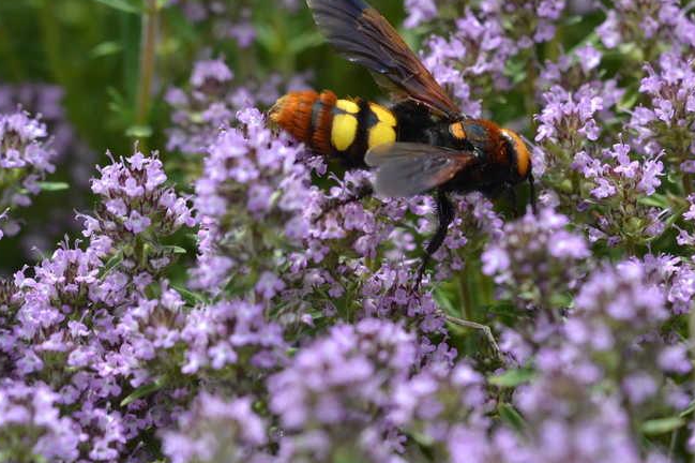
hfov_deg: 5.0
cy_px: 146
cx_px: 466
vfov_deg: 3.3
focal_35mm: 411
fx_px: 7925
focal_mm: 185
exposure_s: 1/1000
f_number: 5
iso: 400
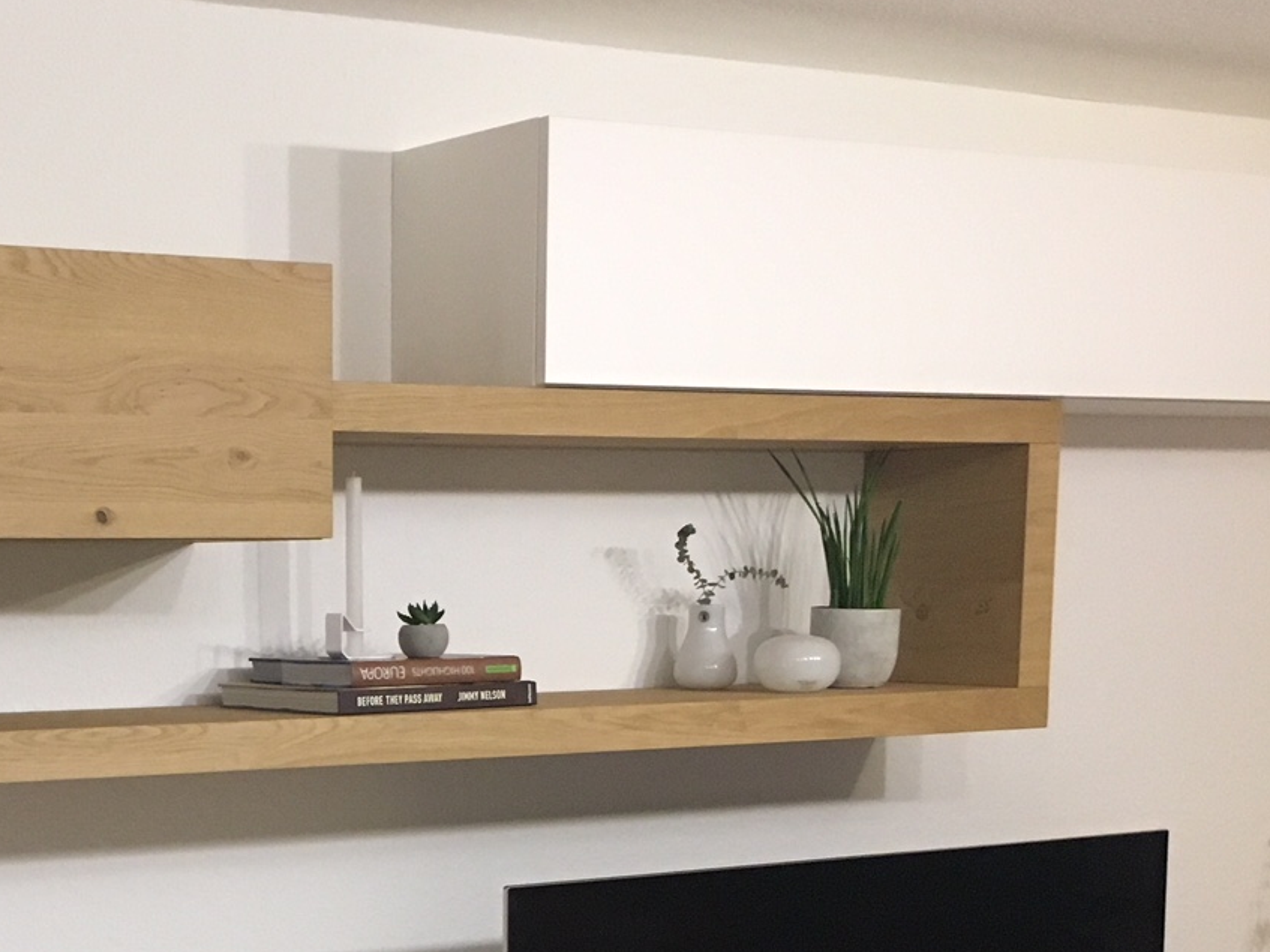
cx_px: 247
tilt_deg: -7.8
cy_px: 955
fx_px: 2531
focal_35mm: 69
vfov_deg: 20.6
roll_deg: +0.7
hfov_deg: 27.6
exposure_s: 1/20
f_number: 2.2
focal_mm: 4.15
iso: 200
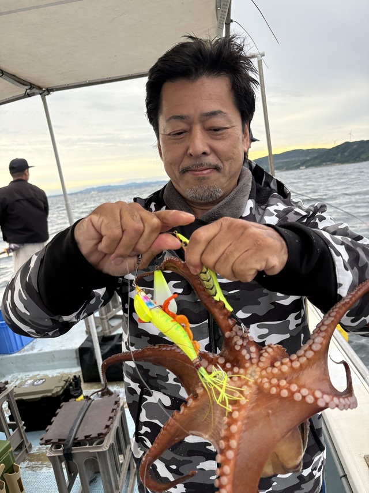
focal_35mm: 26
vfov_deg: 67.3
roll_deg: +7.1
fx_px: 370
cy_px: 246
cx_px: 184
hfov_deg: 53.0
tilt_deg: -10.8
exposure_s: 1/168
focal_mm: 5.96
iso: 100
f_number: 1.6
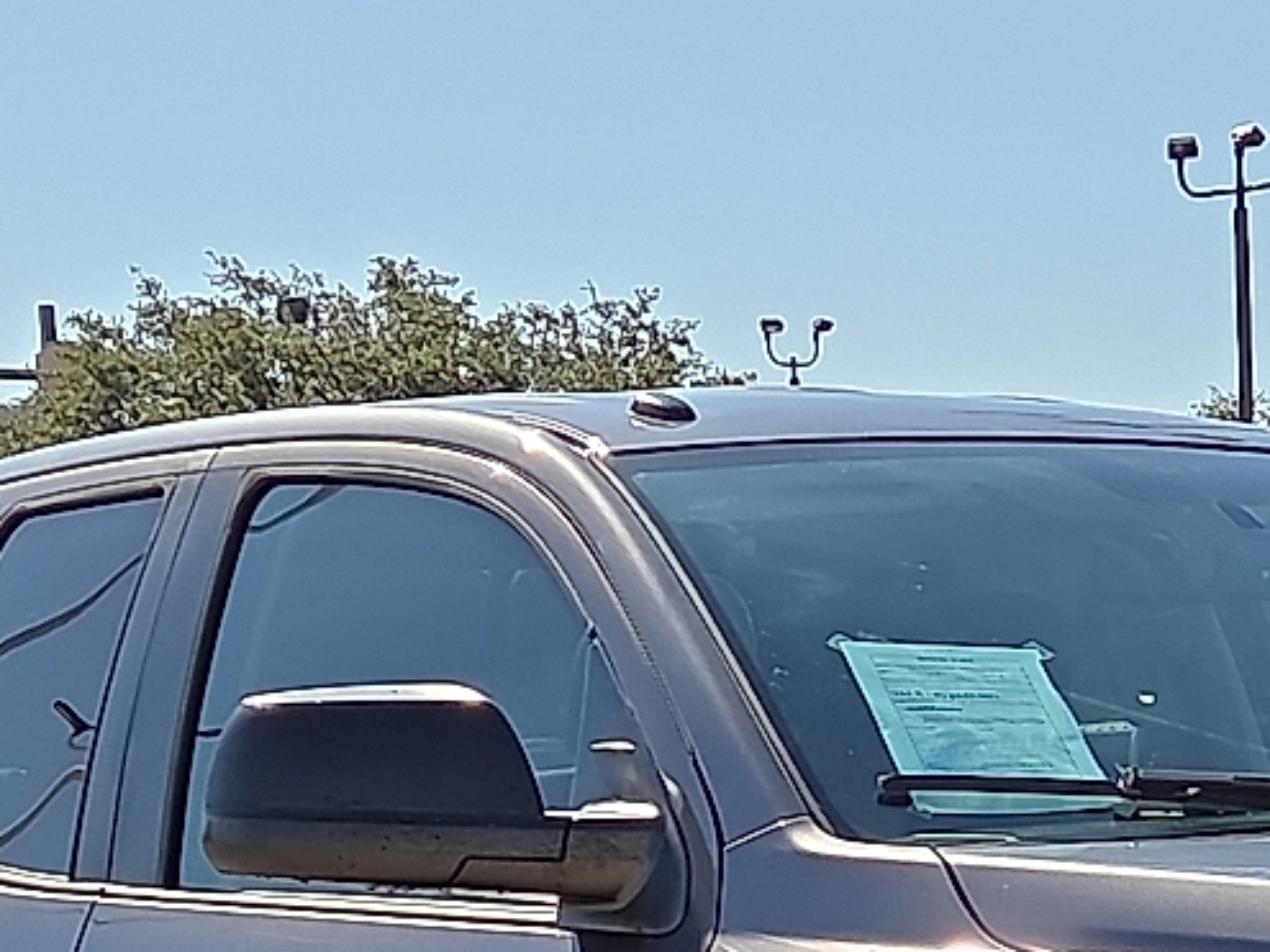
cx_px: 1034
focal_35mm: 126
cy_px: 1319
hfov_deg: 15.5
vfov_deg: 11.4
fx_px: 4622
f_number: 1.8
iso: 25
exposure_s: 1/1667
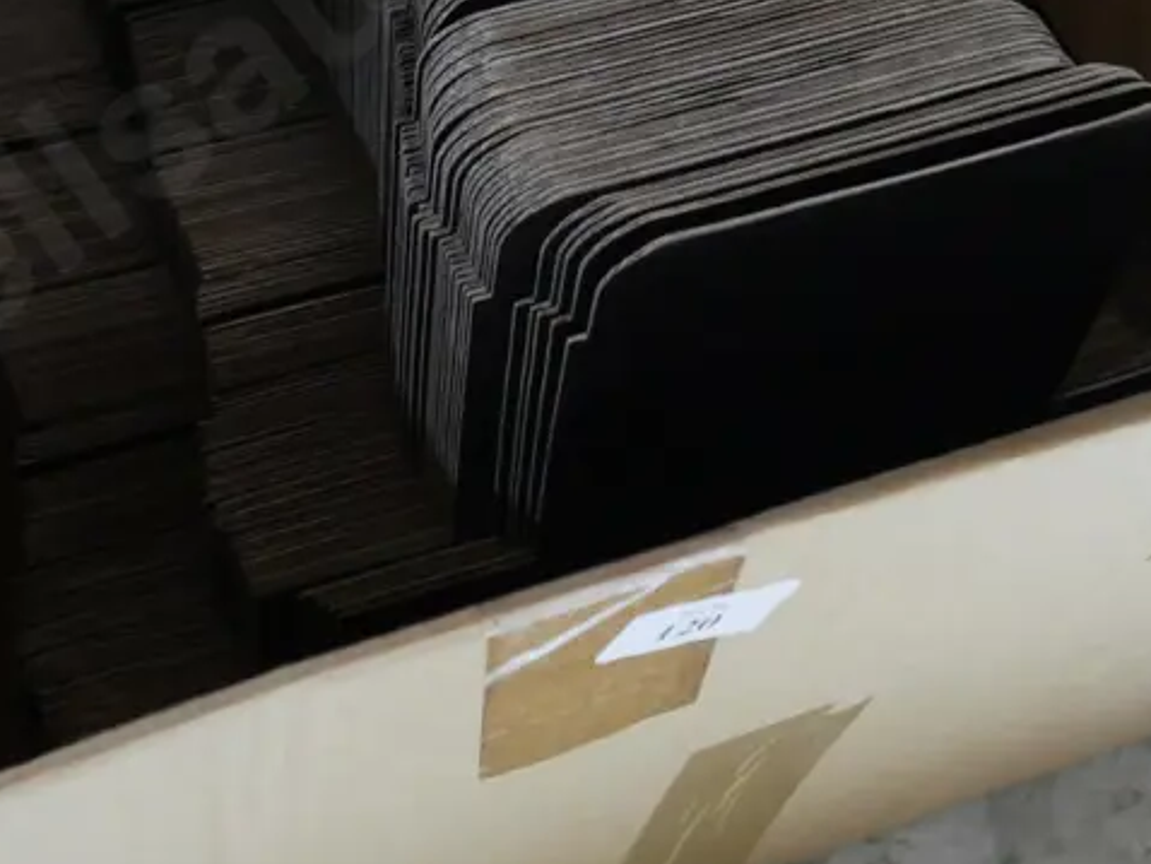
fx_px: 1996
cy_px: -13
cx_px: 356
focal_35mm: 60
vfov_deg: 23.4
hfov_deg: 31.8
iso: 3200
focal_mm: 14
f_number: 3.5
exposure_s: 1/60
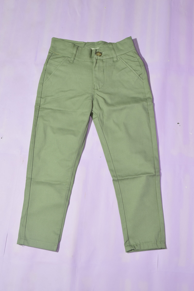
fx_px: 388
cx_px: 92
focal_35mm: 48
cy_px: 145
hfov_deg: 28.1
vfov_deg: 41.1
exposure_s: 1/100
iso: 800
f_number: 8
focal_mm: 30
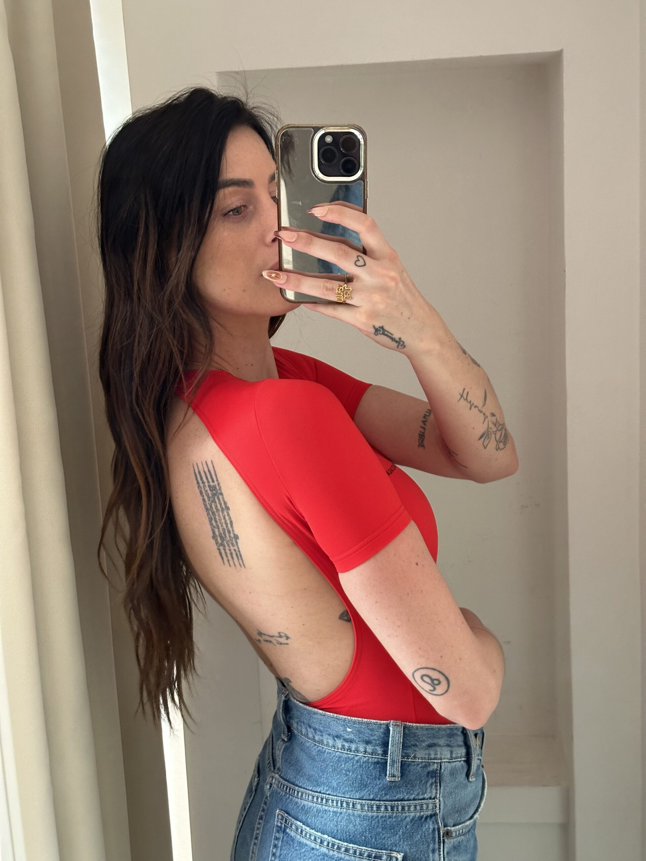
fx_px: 1194
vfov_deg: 39.7
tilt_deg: -13.7
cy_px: 430
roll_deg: +2.6
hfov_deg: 30.3
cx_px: 323
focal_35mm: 48
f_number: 1.78
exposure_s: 1/60
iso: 250
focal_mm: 6.86
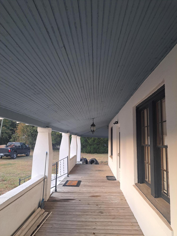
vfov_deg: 71.6
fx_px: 164
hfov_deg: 56.8
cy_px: 118
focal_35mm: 24
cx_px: 88
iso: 64
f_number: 1.8
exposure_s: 1/60
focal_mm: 5.23
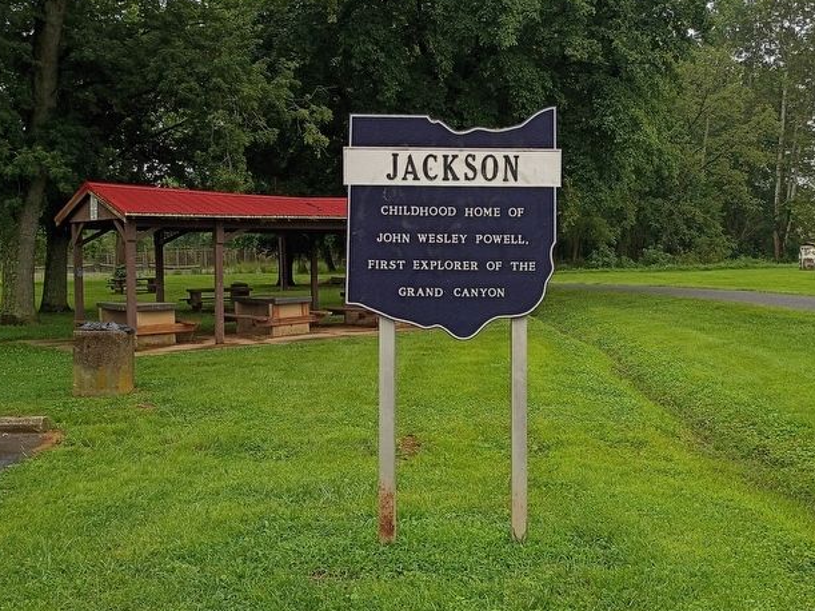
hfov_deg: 48.8
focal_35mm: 38
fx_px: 894
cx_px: 479
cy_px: 318
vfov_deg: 37.7
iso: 100
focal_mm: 4.27
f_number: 1.8
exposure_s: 1/407
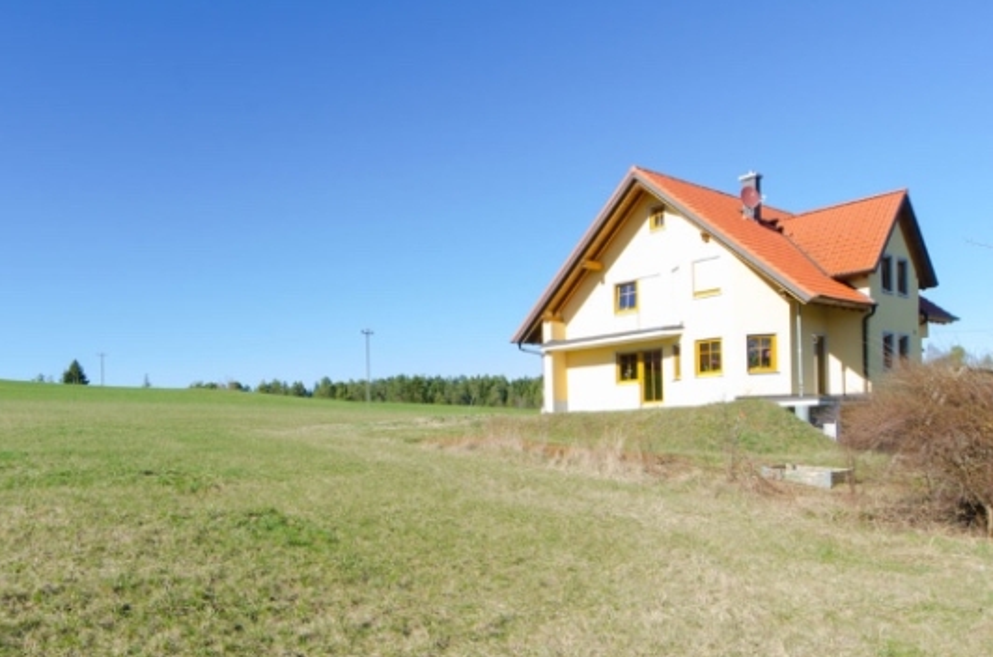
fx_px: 715
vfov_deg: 49.3
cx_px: 299
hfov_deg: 66.8
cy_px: 359
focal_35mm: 26
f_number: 11
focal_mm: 12
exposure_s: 1/100
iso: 320
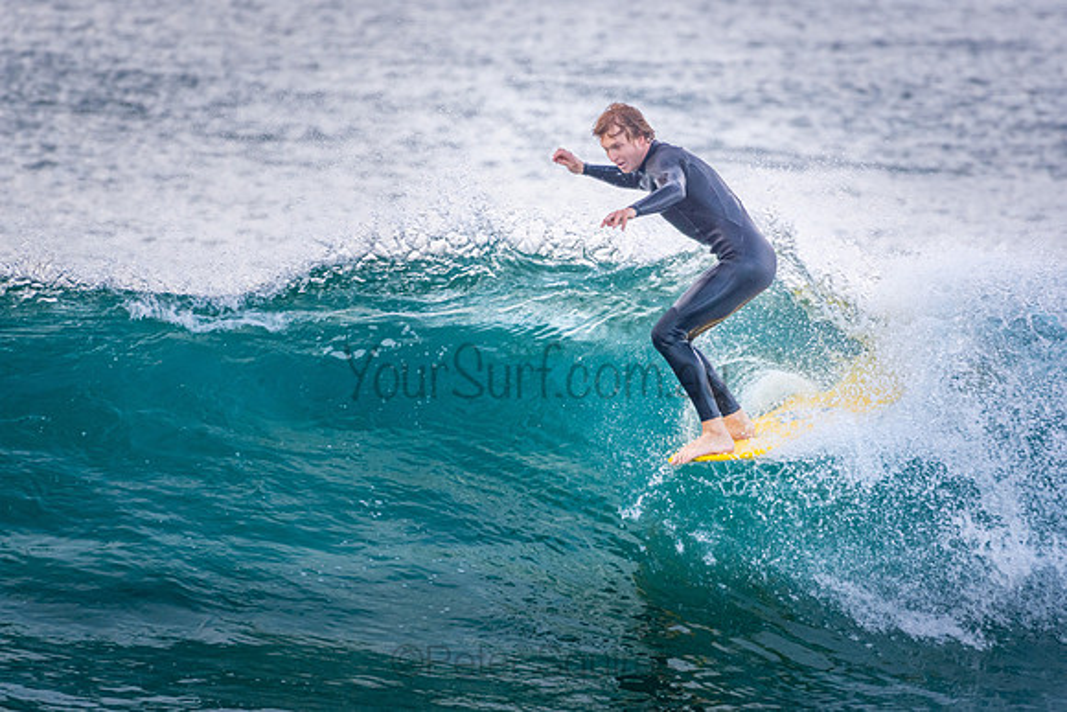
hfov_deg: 2.9
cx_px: 534
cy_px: 356
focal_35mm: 720
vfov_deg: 1.9
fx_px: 21344
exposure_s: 1/400
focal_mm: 480
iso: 500
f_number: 5.6
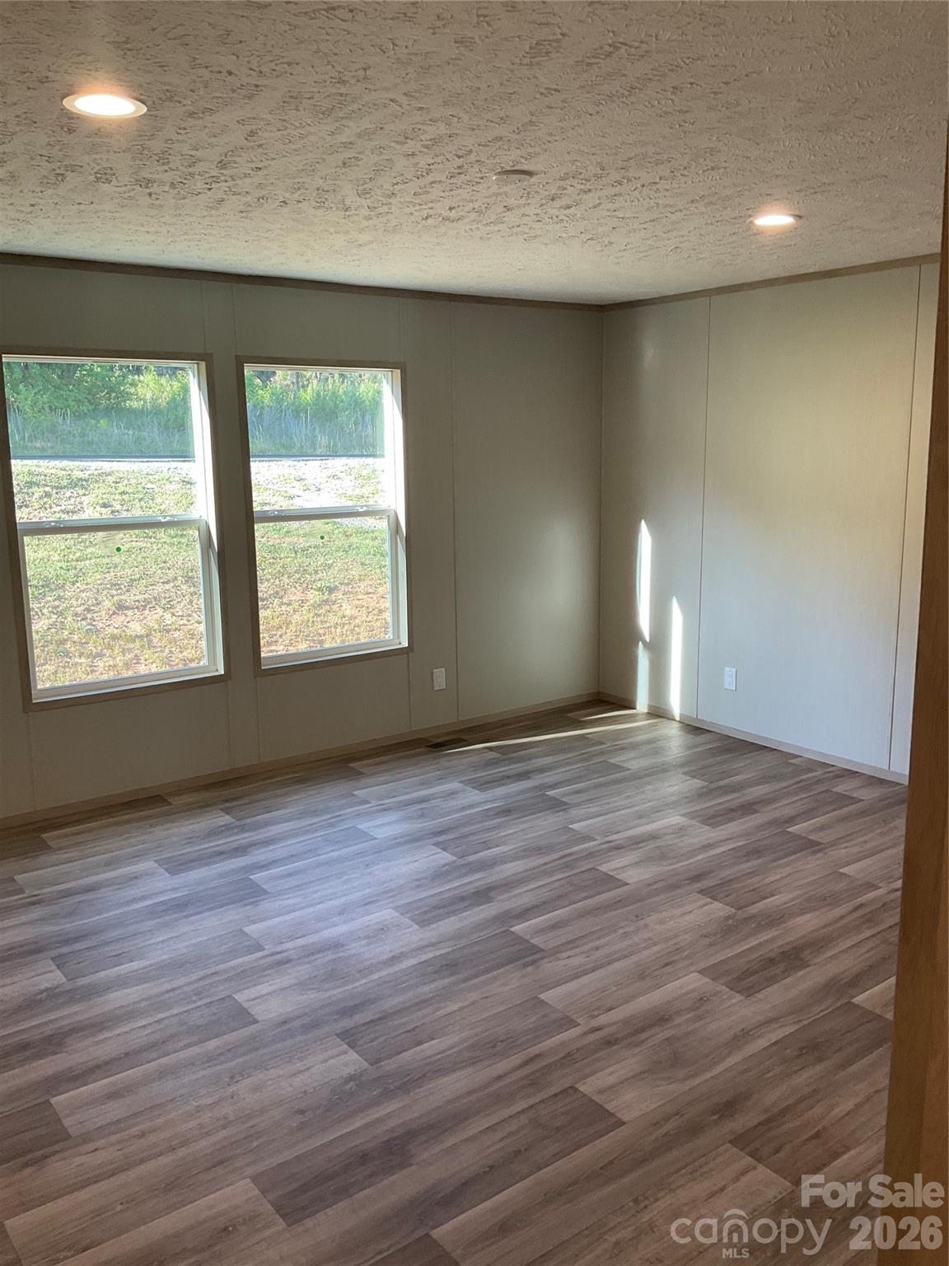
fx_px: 1060
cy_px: 633
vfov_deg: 61.7
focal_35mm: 29
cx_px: 474
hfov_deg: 48.2
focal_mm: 3
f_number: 1.8
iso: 32
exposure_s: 1/60
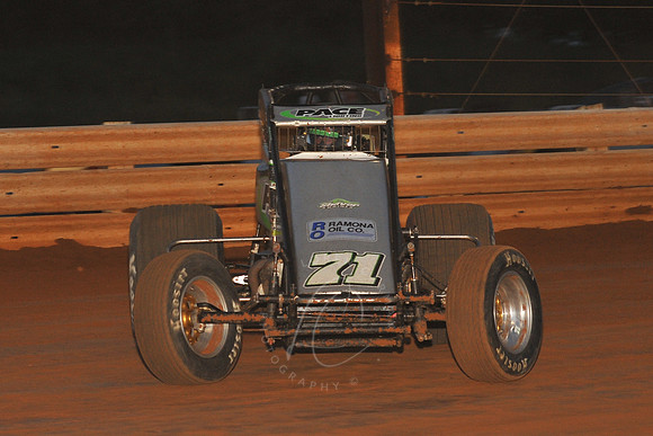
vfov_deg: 11.4
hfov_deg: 17.1
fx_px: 2177
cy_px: 218
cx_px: 326
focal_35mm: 120
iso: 1000
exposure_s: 1/320
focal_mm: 120
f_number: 7.1
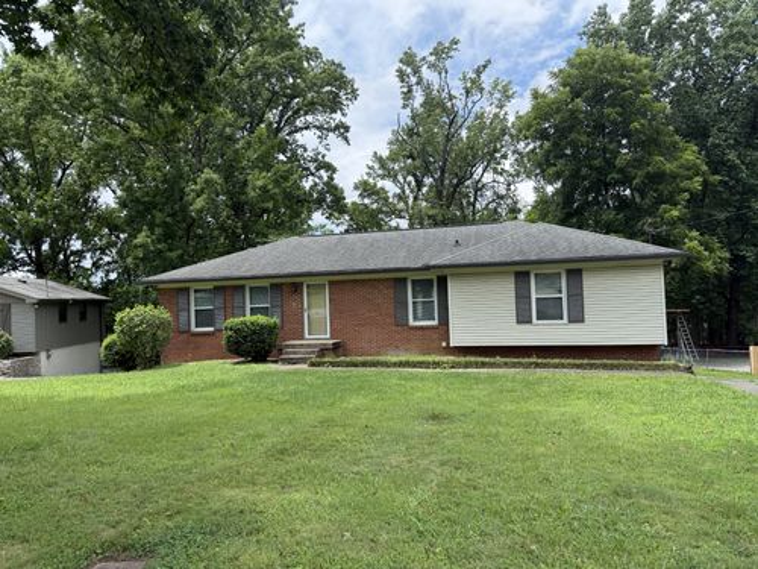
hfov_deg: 71.6
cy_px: 284
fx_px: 526
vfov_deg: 56.8
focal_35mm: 24
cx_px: 379
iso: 100
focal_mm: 6.76
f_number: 1.78
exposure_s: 1/2169
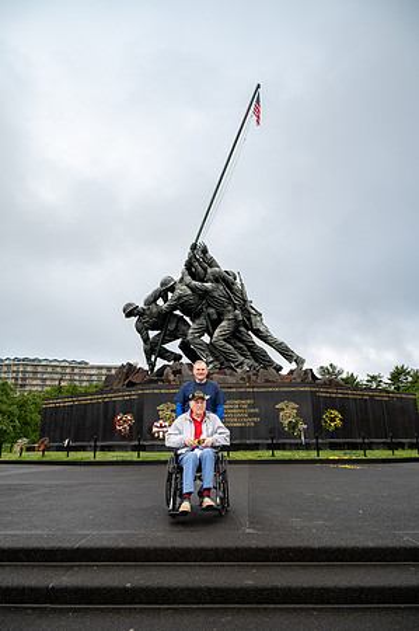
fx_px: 437
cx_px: 210
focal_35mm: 25
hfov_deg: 51.2
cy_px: 316
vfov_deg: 71.6
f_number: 6.3
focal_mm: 25
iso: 160
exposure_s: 1/100
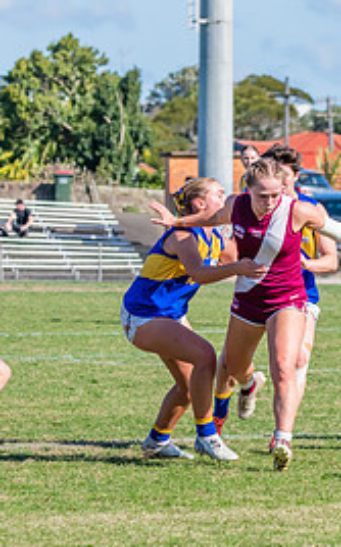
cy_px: 287
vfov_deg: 5.3
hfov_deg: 3.3
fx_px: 5916
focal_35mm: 397
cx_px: 138
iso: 800
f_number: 9
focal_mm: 150
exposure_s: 1/1600
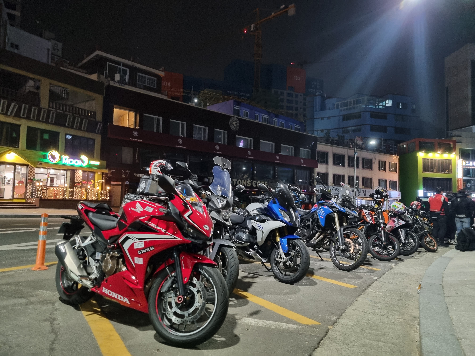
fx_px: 357
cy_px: 178
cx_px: 238
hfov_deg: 67.3
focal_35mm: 26
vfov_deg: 53.1
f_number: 1.8
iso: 800
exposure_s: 1/24
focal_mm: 5.4
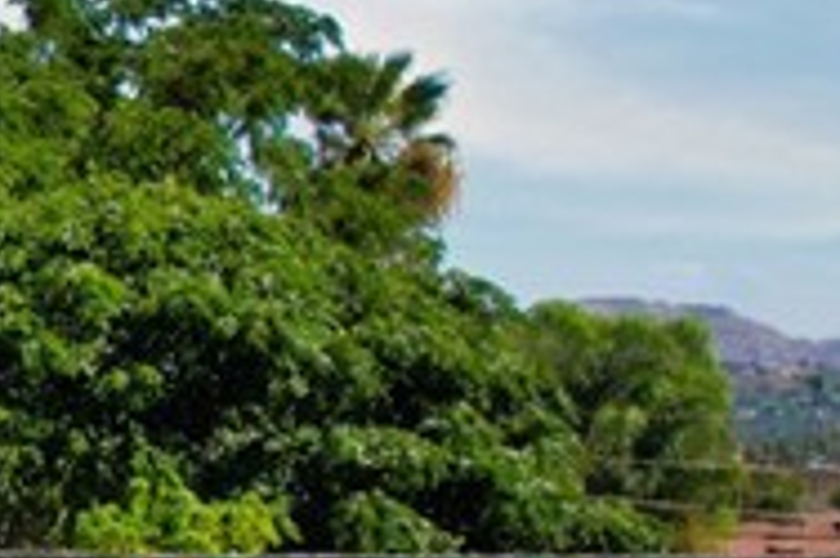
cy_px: 721
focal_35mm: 120
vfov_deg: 11.1
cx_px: -1104
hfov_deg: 13.3
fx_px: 2797
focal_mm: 8.38
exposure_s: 1/30
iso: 110
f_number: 2.8
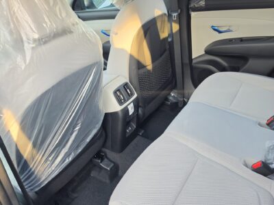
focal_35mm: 23
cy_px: 102
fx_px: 182
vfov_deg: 58.9
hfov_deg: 73.9
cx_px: 137
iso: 50
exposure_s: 1/180
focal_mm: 6.5
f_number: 1.4
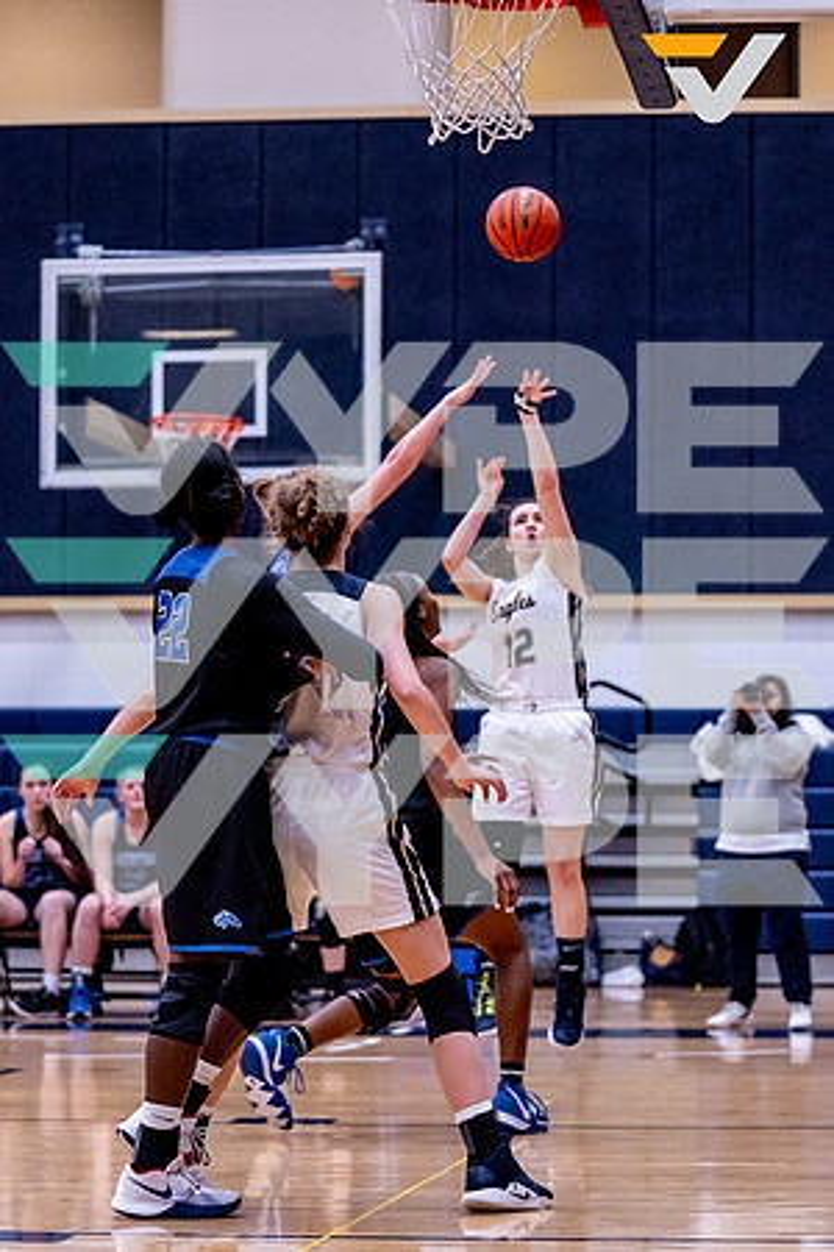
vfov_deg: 17.8
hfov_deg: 11.9
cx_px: 528
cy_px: 666
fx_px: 4001
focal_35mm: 115
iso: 2000
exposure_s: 1/1250
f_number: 2.8
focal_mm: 70
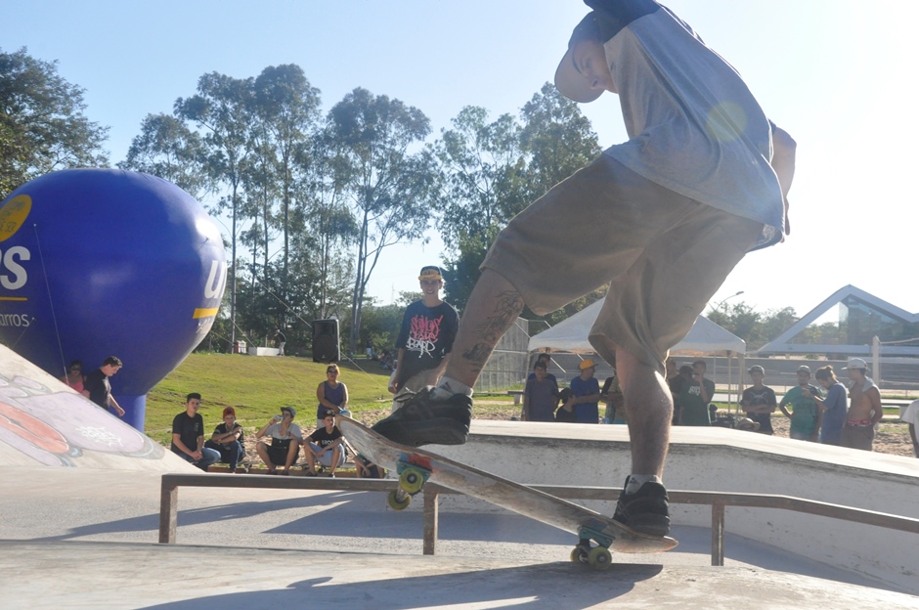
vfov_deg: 28.0
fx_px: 1224
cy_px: 305
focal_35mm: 48
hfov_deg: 41.2
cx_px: 460
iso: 1250
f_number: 14
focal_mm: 32
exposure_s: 1/800
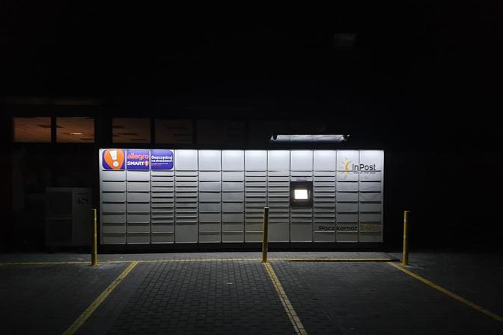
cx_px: 244
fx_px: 391
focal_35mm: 28
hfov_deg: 65.4
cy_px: 186
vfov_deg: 46.3
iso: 250
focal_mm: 4.3
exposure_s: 1/26
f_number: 1.5
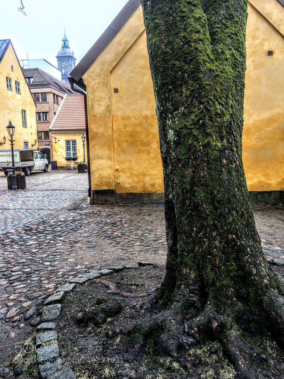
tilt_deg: -6.8
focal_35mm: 29
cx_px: 142
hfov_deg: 48.2
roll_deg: +1.5
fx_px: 317
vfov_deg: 61.7
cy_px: 190
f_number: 2.2
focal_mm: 4.15
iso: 32
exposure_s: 1/107
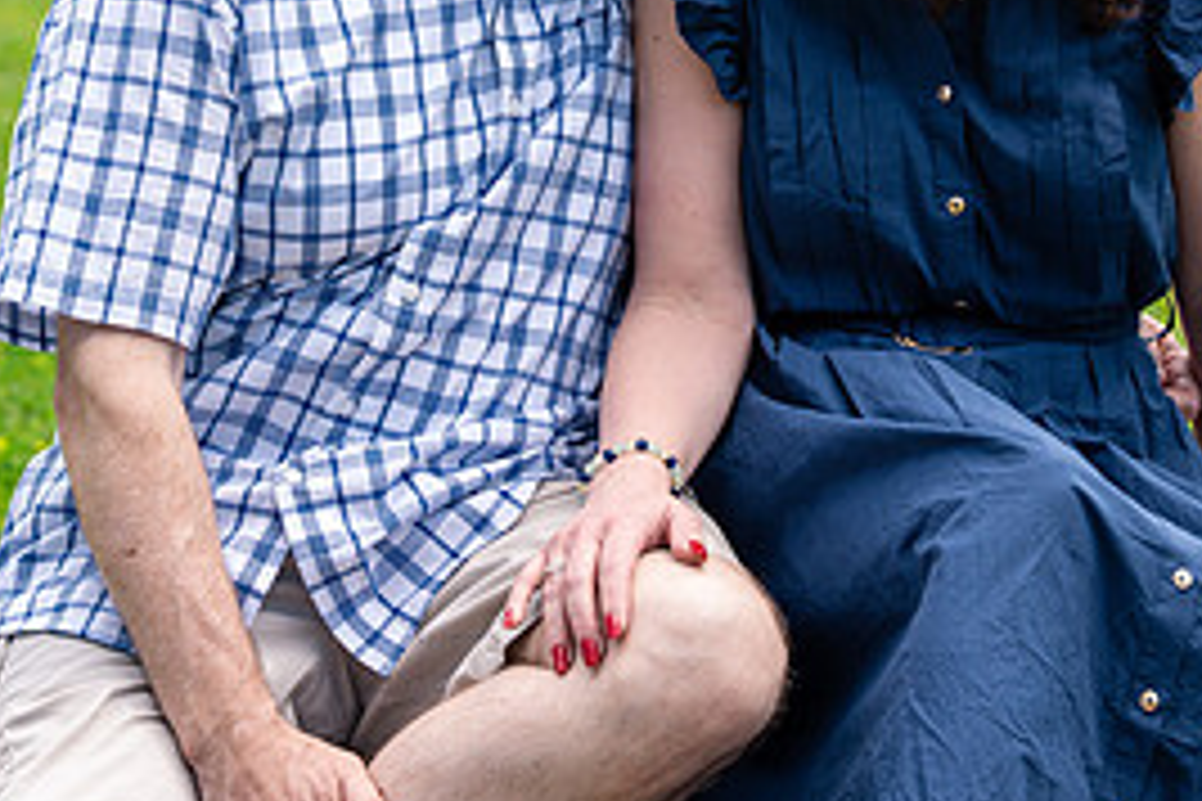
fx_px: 5075
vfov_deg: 9.0
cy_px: 151
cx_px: 855
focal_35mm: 152
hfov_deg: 13.5
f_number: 4
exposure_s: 1/250
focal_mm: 70
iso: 80
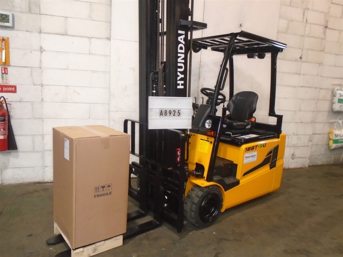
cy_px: 128
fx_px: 258
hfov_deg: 67.3
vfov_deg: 53.1
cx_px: 172
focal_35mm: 26
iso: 400
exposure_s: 1/30
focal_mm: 4.6
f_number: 3.2
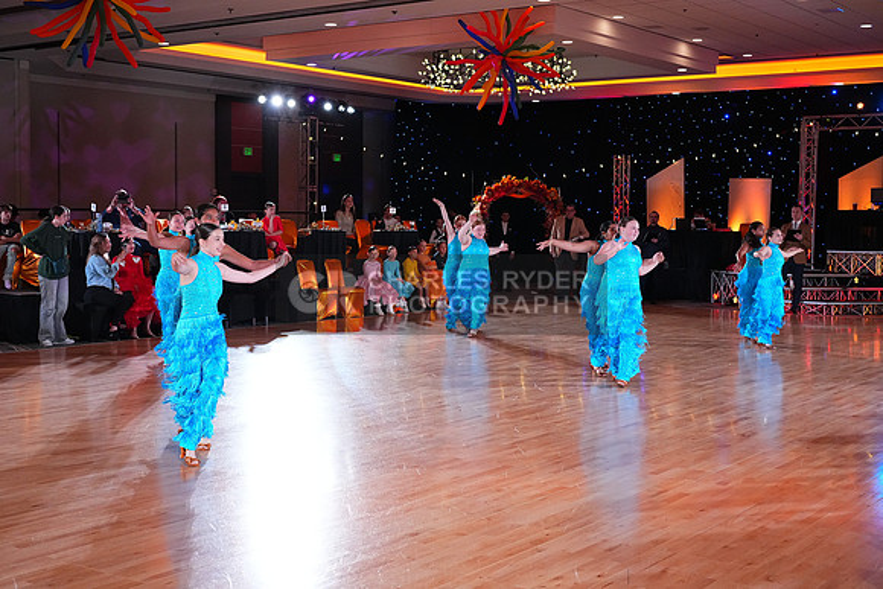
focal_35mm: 46
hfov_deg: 42.7
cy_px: 294
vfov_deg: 29.3
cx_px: 442
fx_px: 1128
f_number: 5.6
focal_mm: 46
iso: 5000
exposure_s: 1/400
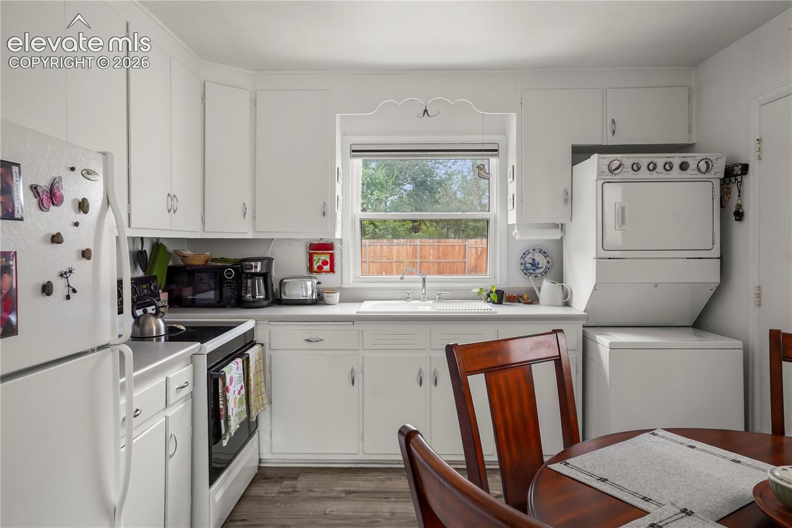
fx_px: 528
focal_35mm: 24
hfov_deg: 73.7
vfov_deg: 53.1
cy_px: 264
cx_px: 396
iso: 200
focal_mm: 24
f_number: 9
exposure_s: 1/3
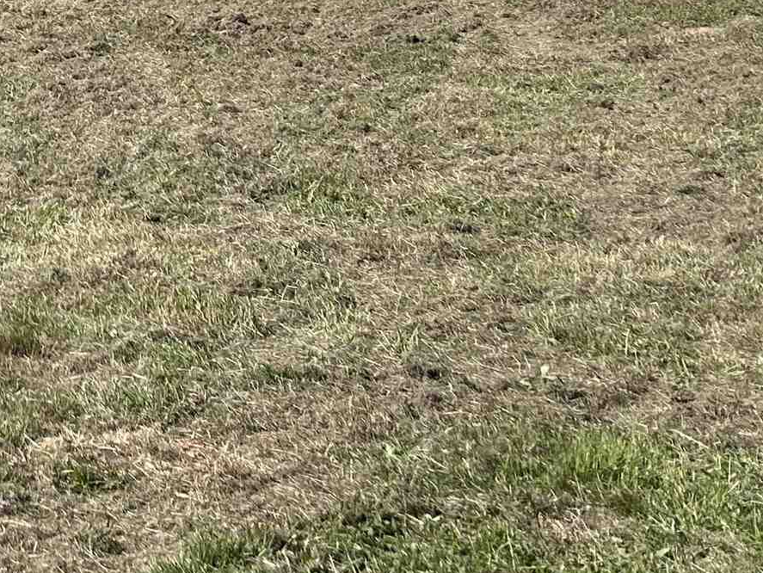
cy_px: -242
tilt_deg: -0.4
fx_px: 1985
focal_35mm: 90
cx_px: -415
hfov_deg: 18.9
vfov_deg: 15.4
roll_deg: -2.5
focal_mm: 5.7
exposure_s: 1/3077
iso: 50
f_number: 1.5
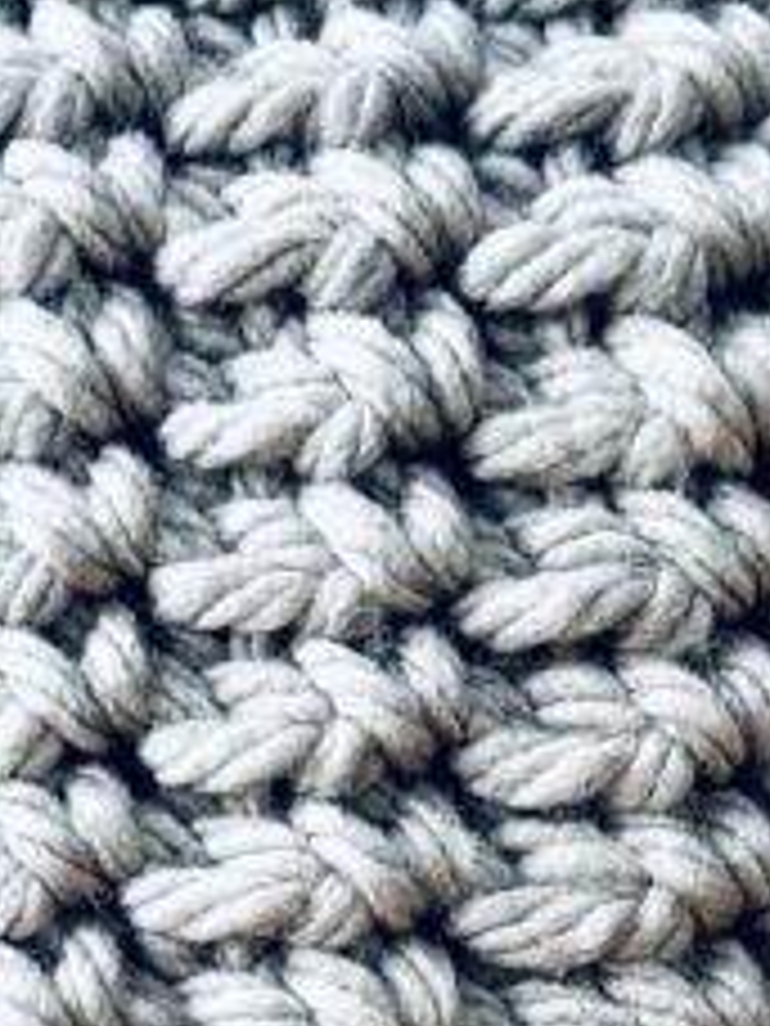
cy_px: 1341
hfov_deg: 13.7
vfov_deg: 17.1
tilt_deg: -8.6
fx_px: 3203
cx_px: 284
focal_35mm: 108
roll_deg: +0.2
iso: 250
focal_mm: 6.86
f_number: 1.78
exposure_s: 1/60
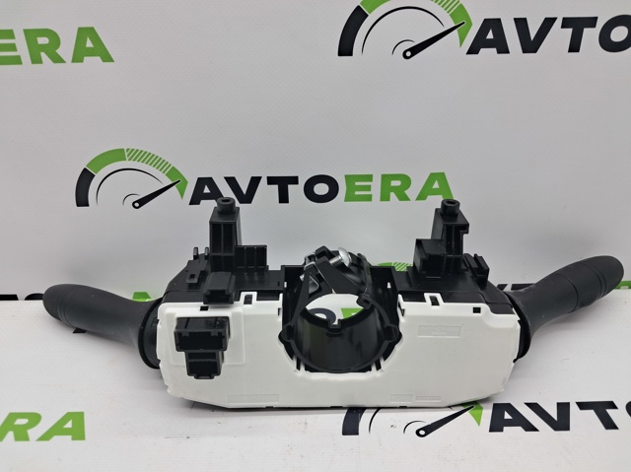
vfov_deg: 51.3
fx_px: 492
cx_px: 316
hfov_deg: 65.4
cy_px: 236
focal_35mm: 27
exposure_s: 1/50
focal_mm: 4
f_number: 1.8
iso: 50
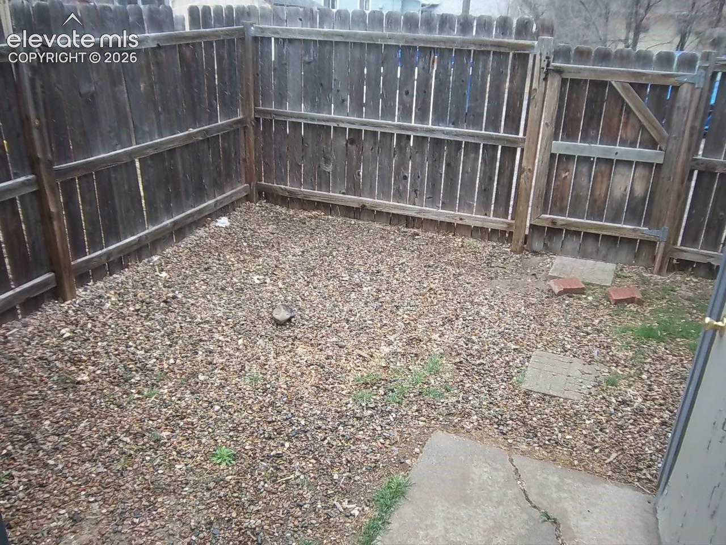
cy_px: 272
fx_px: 587
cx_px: 363
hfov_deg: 63.4
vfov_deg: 49.7
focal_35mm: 28
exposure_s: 1/80
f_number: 3.5
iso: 64
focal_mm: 5.1
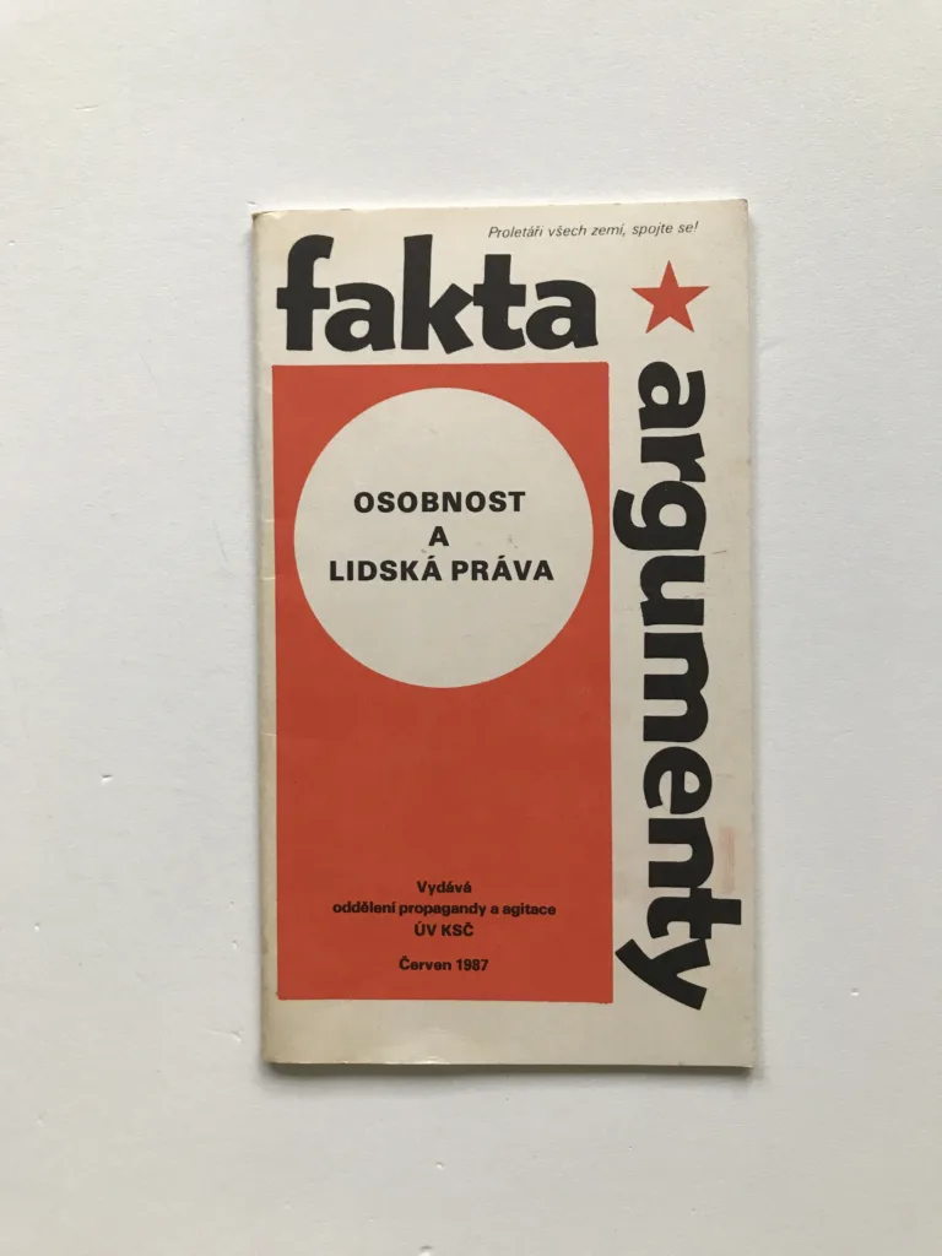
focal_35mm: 28
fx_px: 1016
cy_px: 628
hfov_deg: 49.7
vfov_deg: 63.4
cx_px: 471
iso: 32
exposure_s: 1/33
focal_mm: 3.99
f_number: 1.8
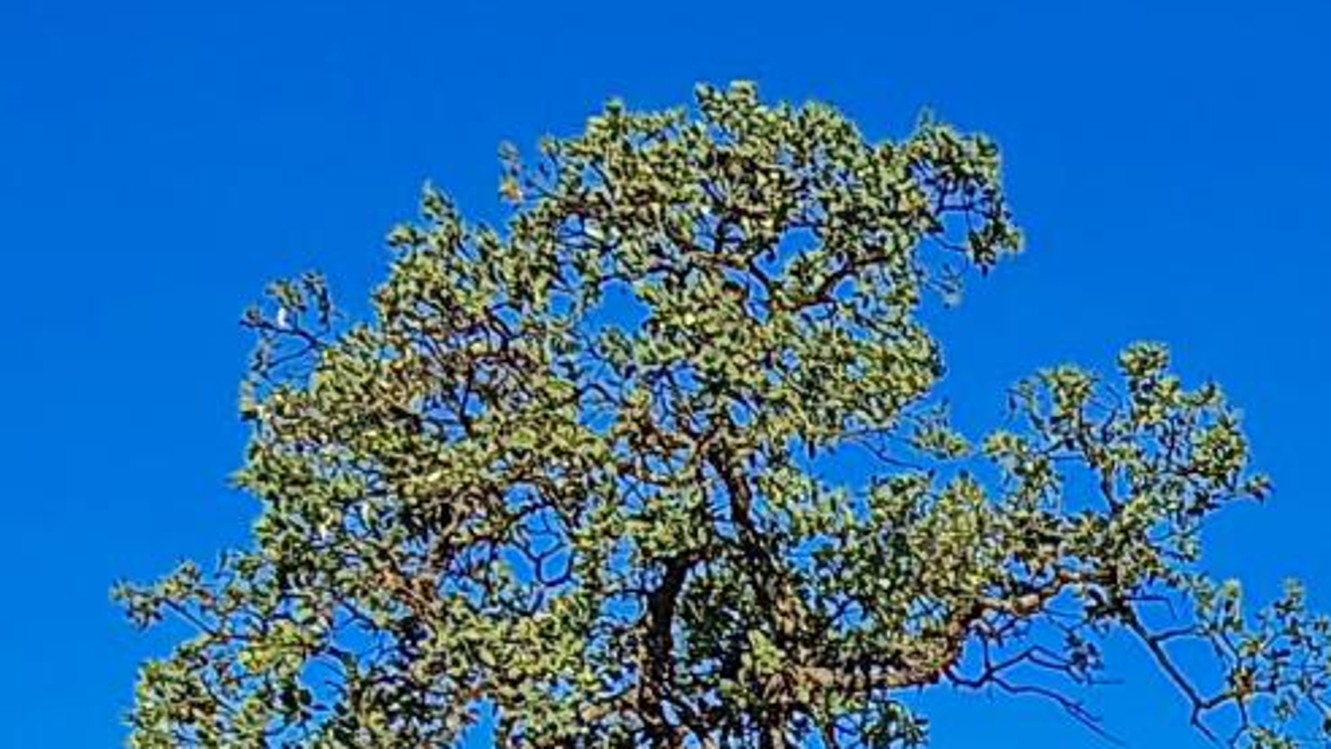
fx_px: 3283
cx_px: 1569
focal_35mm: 93
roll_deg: +0.1
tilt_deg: +3.1
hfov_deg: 21.4
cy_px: 1433
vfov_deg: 11.8
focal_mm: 2.22
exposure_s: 1/770
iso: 32
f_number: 2.2
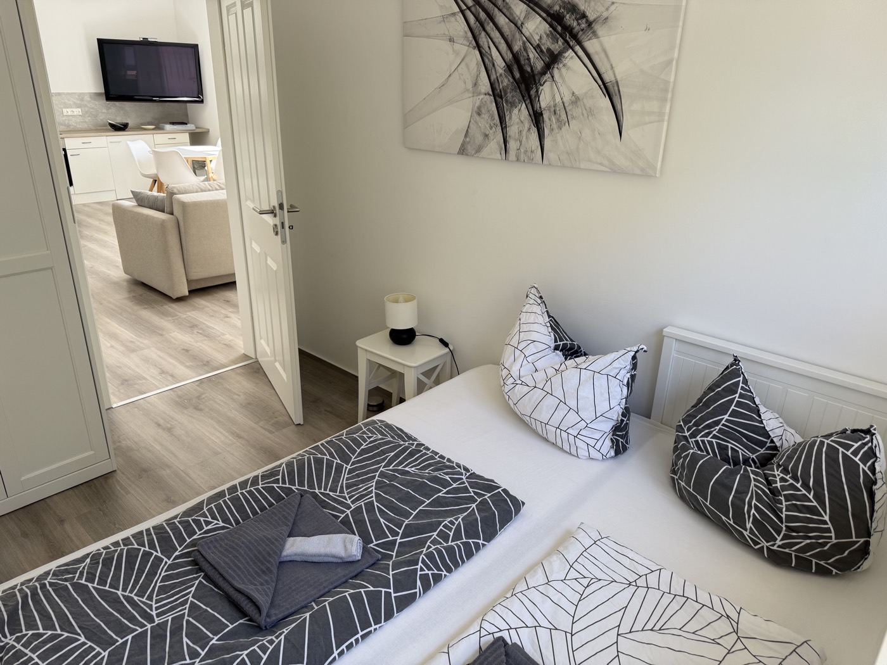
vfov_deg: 56.8
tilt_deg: -21.5
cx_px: 444
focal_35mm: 24
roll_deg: -1.4
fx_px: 615
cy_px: 332
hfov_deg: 71.6
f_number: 1.78
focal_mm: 6.76
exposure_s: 1/121
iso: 100
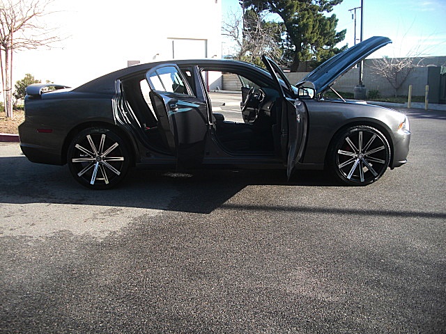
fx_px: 464
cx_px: 223
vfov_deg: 39.7
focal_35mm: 36
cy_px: 167
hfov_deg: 51.4
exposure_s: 1/250
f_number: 2.8
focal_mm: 6.3
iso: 50
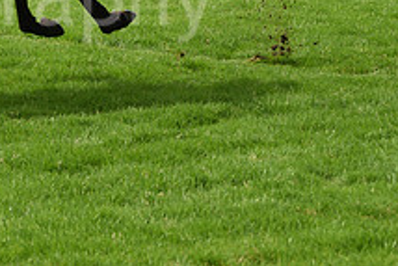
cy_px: -92
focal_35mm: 257
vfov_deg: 5.3
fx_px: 2843
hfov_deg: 8.0
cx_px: -22
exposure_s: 1/1250
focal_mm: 95
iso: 400
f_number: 6.3
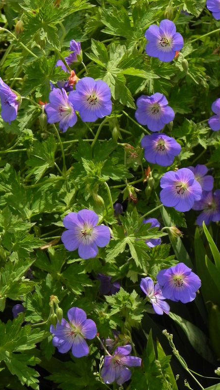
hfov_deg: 11.6
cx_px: 138
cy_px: 195
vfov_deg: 20.6
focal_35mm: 104
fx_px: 1078
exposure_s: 1/1000
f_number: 4.5
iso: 160
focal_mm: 16.9
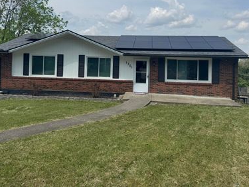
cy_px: 63
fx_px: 230
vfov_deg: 43.5
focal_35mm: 32
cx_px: 122
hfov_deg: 56.8
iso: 80
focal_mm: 6.76
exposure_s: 1/5814
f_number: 1.78
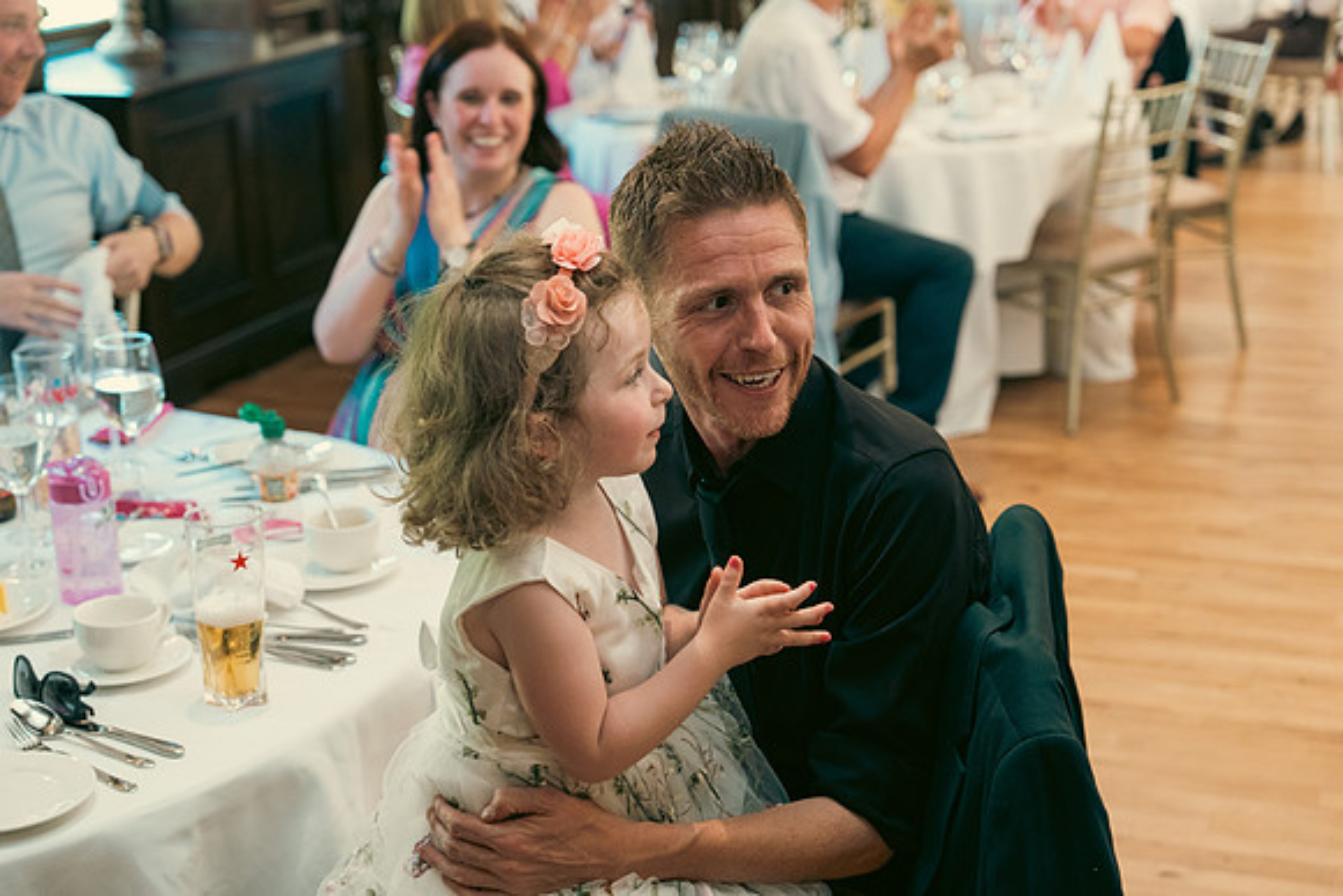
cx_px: 672
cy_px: 448
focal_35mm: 57
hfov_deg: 35.0
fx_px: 2127
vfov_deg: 23.8
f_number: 3.5
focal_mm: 57
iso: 2500
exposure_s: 1/160
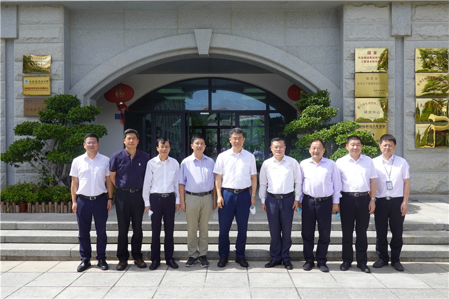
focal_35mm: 30
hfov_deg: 61.9
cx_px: 224
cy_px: 150
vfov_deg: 43.6
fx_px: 374
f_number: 5.6
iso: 100
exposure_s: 1/250
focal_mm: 11.29
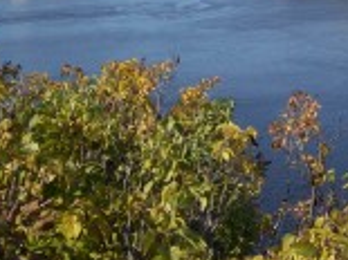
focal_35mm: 93
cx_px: 344
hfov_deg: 20.5
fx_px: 934
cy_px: -18
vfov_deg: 15.5
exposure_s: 1/491
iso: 80
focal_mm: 6
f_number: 4.8
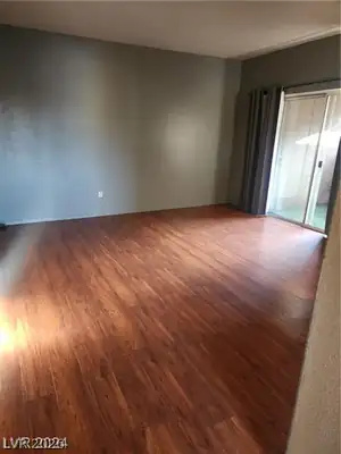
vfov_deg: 73.9
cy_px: 227
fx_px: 302
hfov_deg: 58.9
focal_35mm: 23
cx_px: 170
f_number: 1.8
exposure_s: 1/60
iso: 800
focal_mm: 6.4
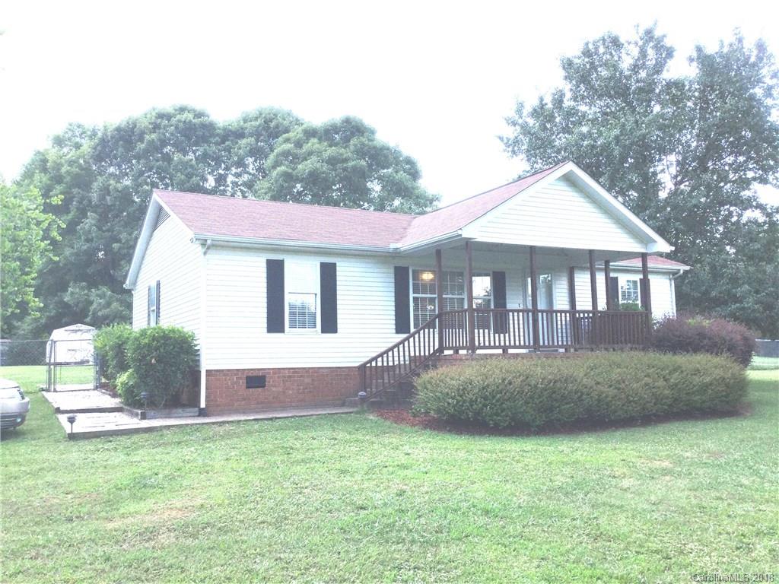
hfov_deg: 58.4
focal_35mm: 31
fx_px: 698
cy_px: 292
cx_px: 390
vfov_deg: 45.4
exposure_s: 1/631
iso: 25
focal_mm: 3.3
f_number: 2.4
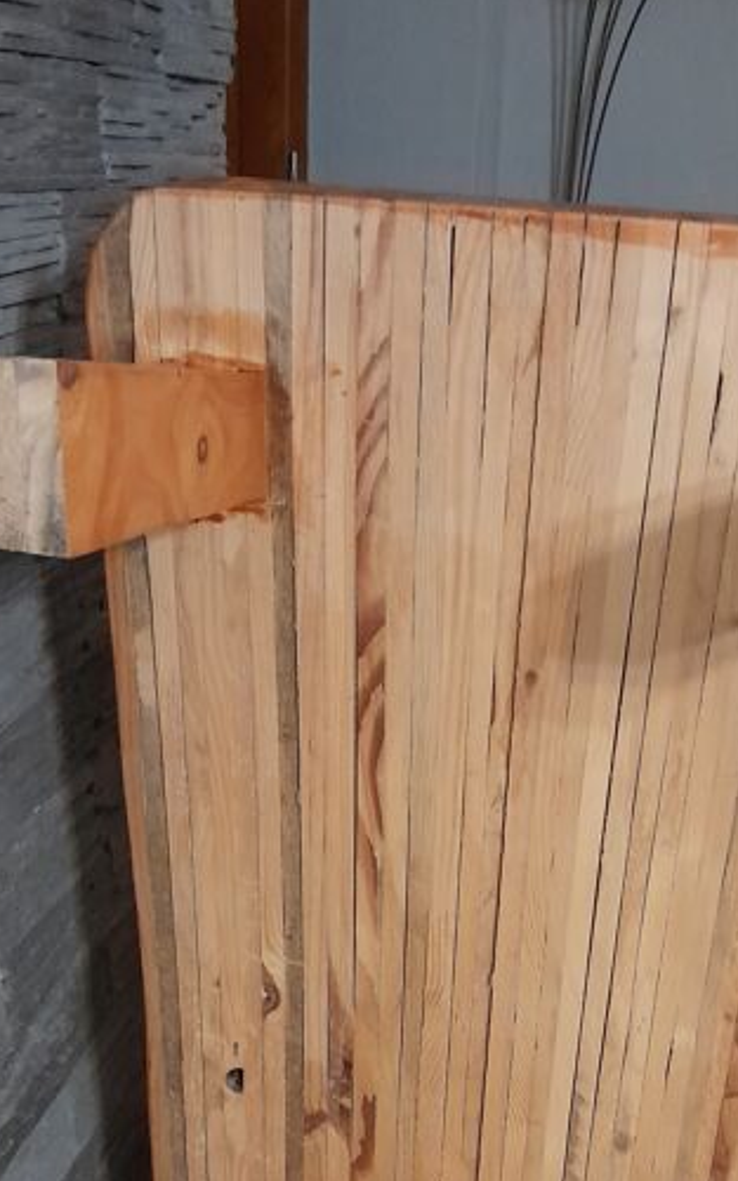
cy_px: 929
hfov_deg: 29.0
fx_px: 1416
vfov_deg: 43.4
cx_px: 481
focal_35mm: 44
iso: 800
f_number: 1.8
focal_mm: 3.98
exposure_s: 1/25
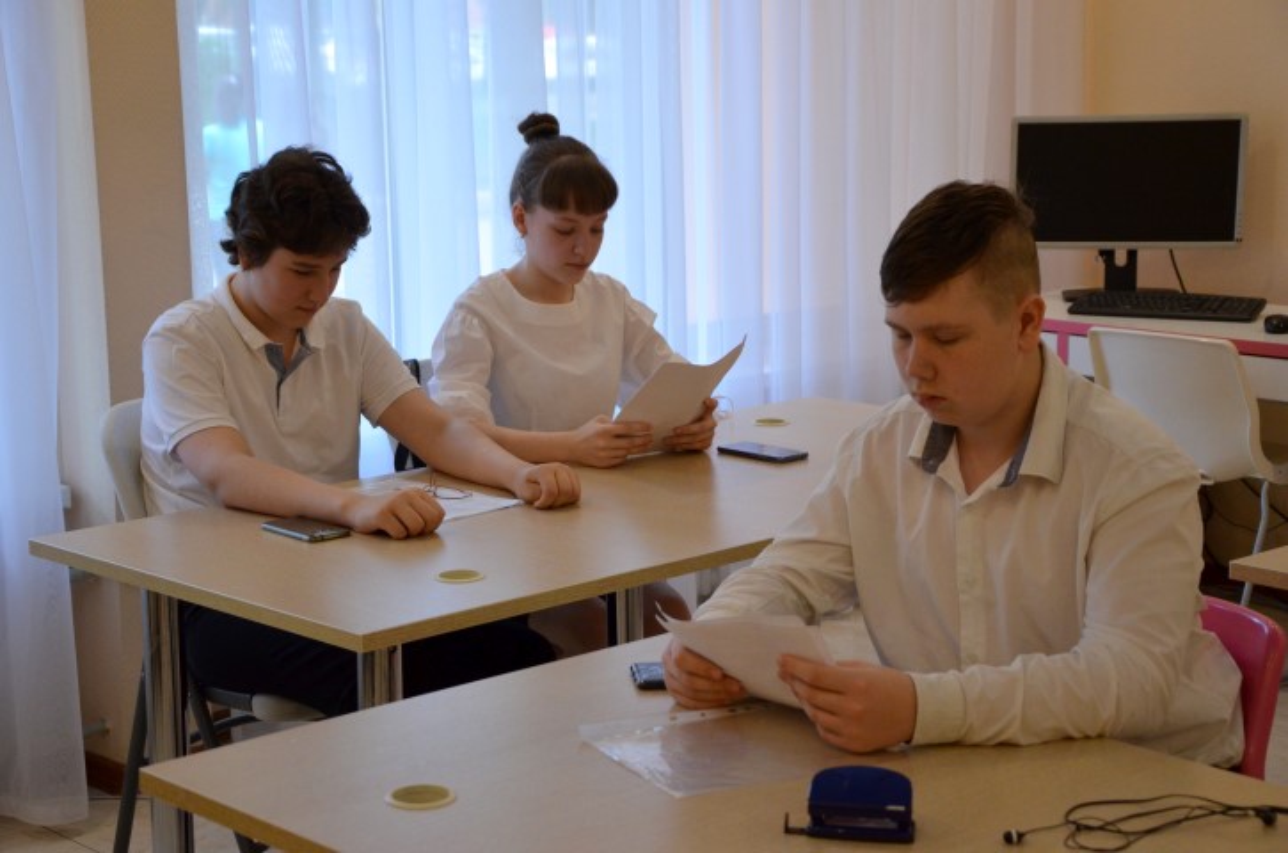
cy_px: 426
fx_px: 2410
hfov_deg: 29.9
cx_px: 644
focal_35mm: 68
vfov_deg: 20.1
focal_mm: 45
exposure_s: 1/100
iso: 1600
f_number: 5
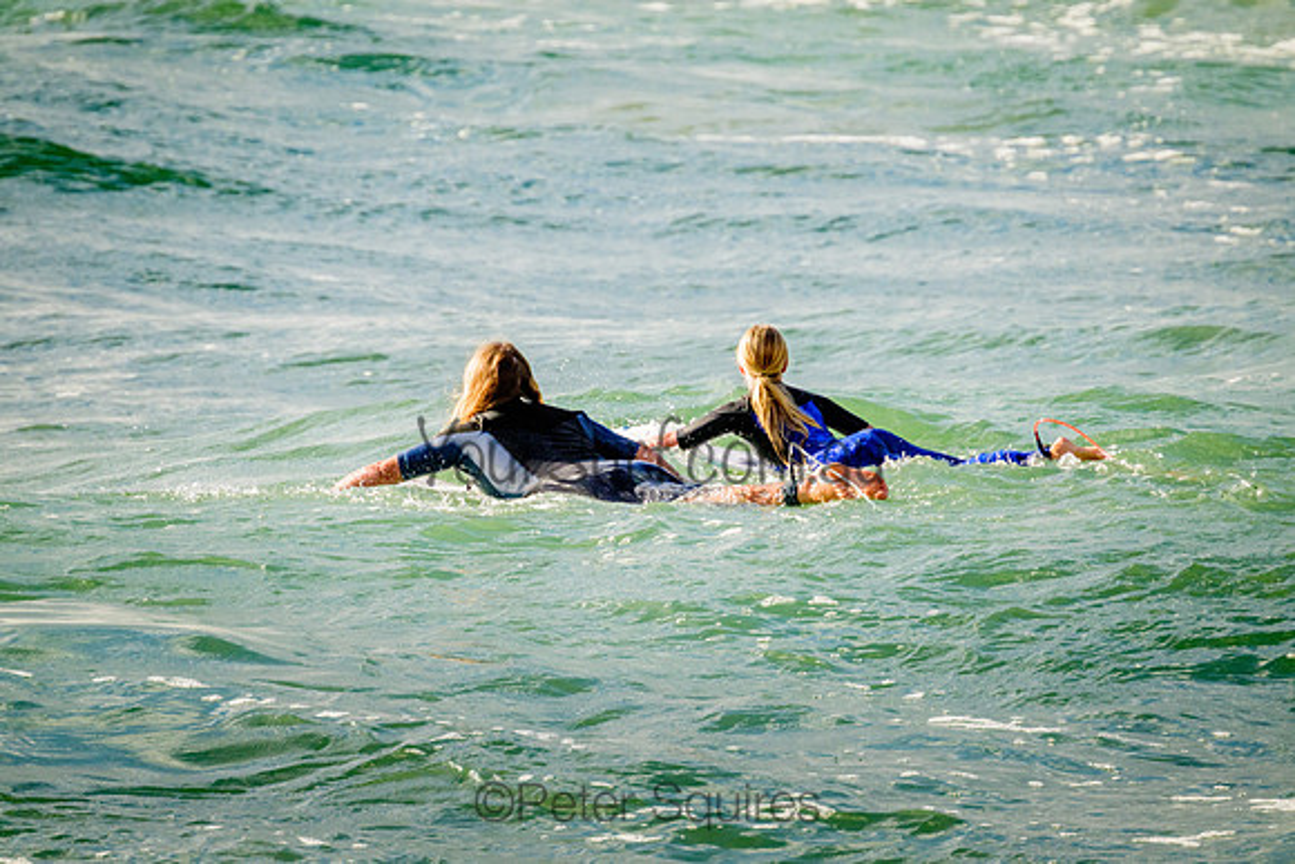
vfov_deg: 1.7
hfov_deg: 2.6
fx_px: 28783
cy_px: 432
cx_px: 648
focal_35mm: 800
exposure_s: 1/2000
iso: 1100
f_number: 11
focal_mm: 800
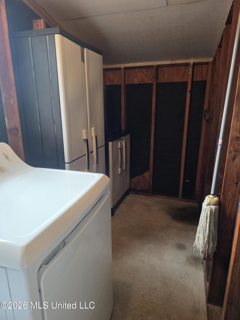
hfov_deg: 58.9
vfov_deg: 73.9
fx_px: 213
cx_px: 120
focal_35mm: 23
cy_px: 160
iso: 400
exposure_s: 1/120
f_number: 1.7
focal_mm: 6.25
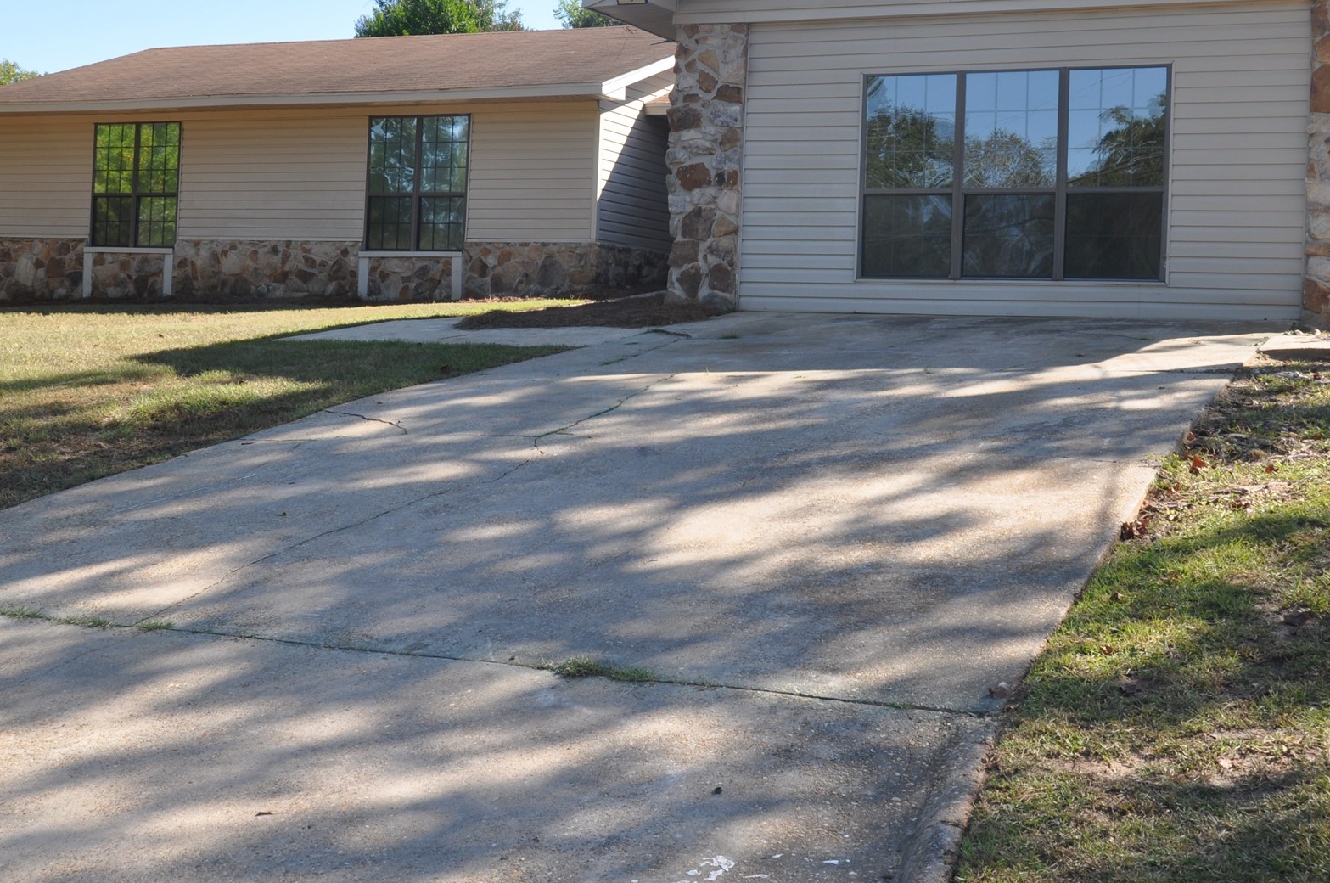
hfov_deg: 39.6
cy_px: 332
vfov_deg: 26.8
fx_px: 1845
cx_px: 744
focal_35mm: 50
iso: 200
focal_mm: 24
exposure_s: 1/100
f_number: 10
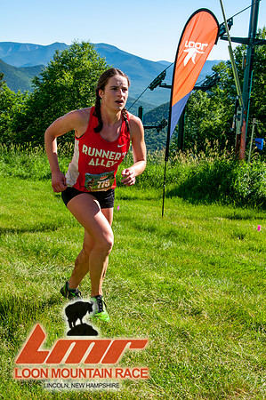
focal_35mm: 51
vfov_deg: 38.9
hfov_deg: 26.4
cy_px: 200
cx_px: 133
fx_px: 567
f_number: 8
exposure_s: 1/400
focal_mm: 34
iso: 200
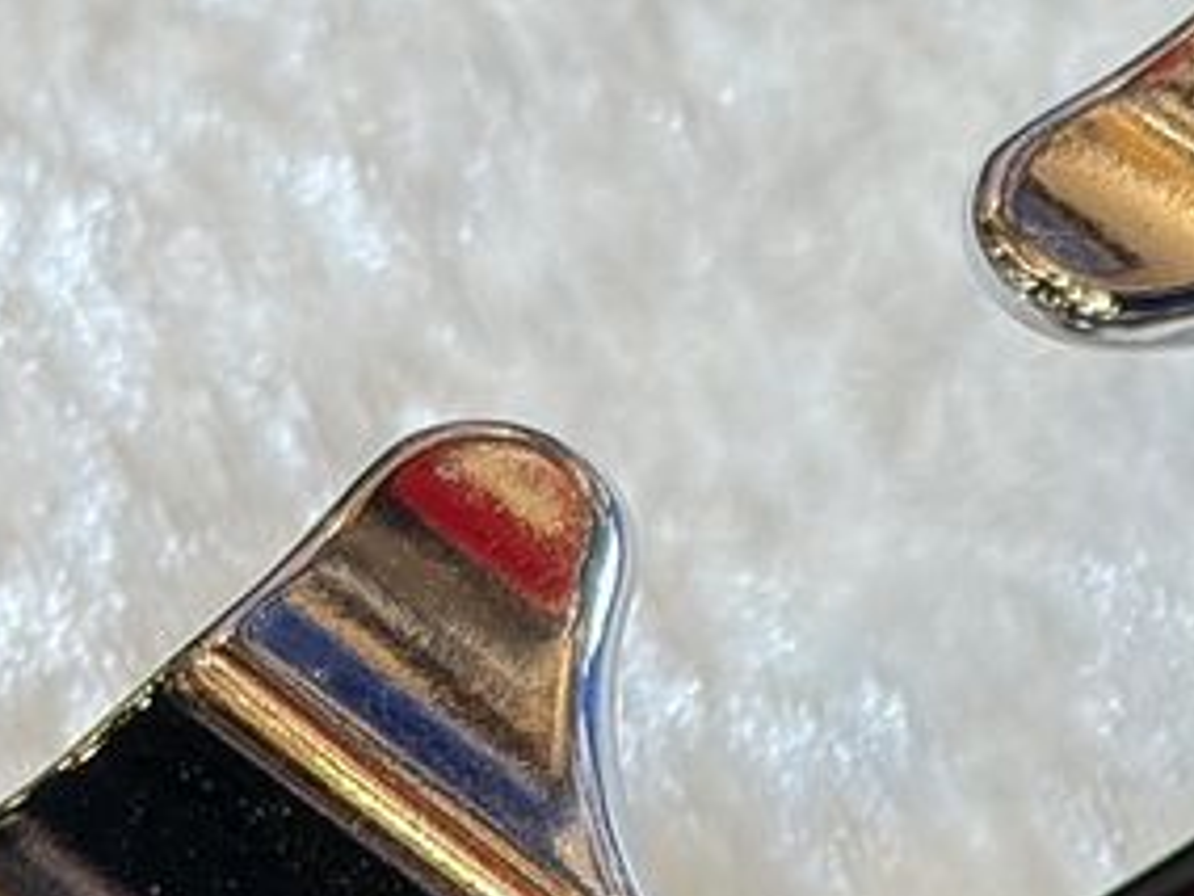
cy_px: 1401
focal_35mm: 234
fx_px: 8071
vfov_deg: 6.3
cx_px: 2039
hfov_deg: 8.2
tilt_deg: -69.3
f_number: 1.6
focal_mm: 5.96
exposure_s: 1/60
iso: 125
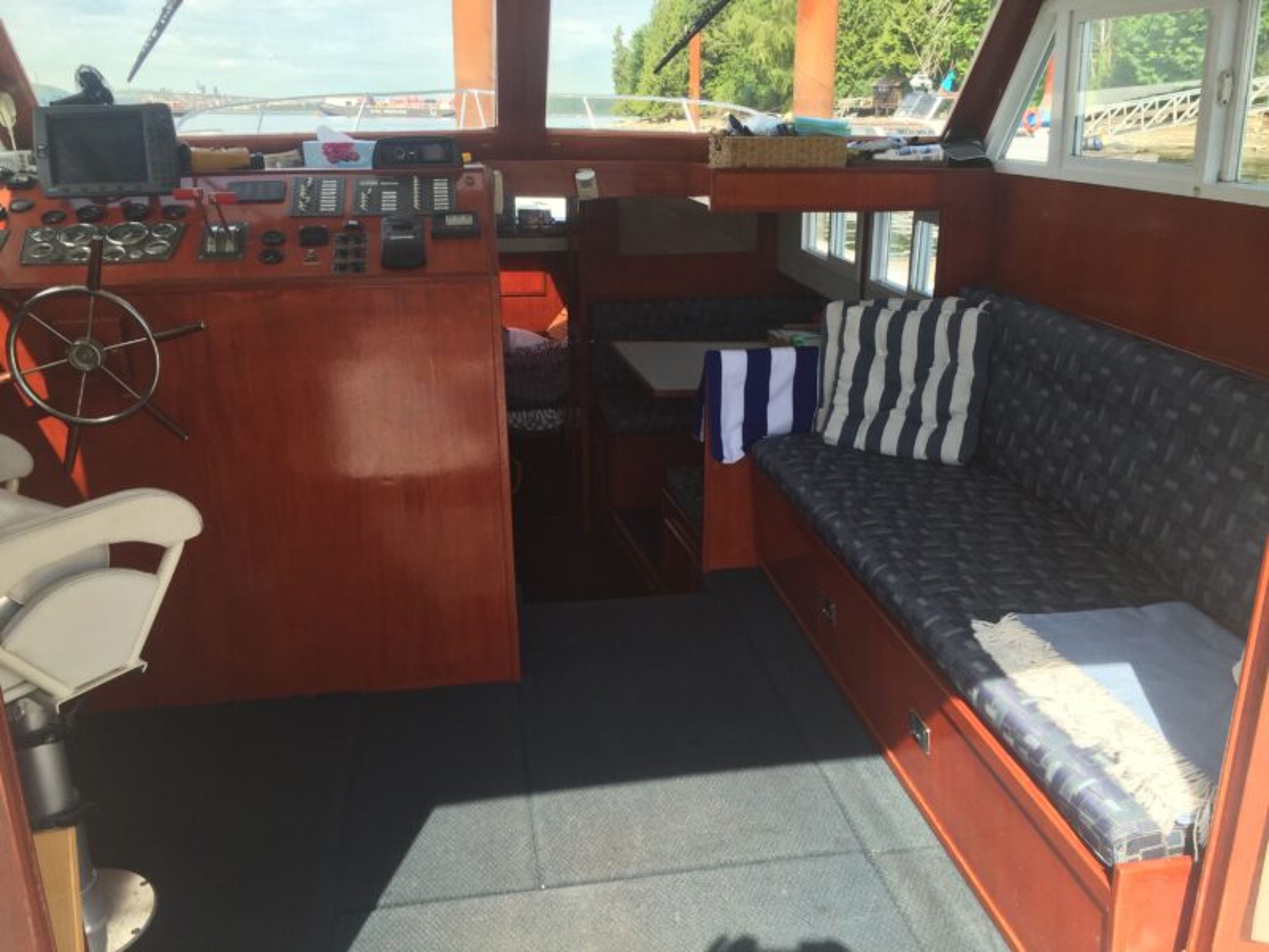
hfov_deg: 61.7
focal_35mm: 29
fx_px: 1063
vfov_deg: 48.2
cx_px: 634
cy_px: 476
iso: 32
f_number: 2.2
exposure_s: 1/421
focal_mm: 4.15
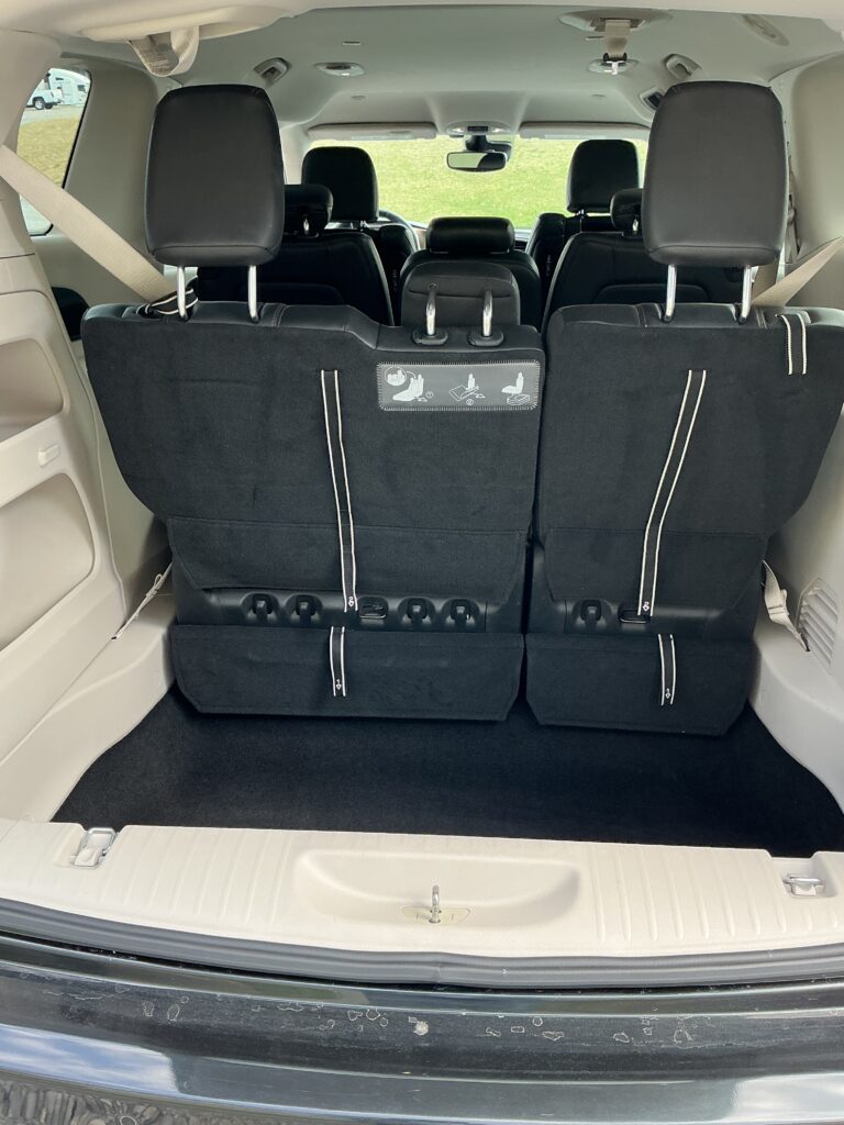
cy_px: 562
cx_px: 422
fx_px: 943
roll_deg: +1.6
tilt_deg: -26.0
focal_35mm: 29
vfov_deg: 61.7
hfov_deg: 48.2
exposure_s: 1/120
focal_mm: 3
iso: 50
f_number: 1.8
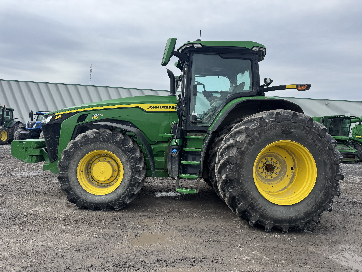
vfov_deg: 56.8
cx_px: 181
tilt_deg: -0.6
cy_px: 136
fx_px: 251
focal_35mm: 24
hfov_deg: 71.6
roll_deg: -2.1
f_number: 1.78
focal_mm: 6.76
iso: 80
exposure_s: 1/4049
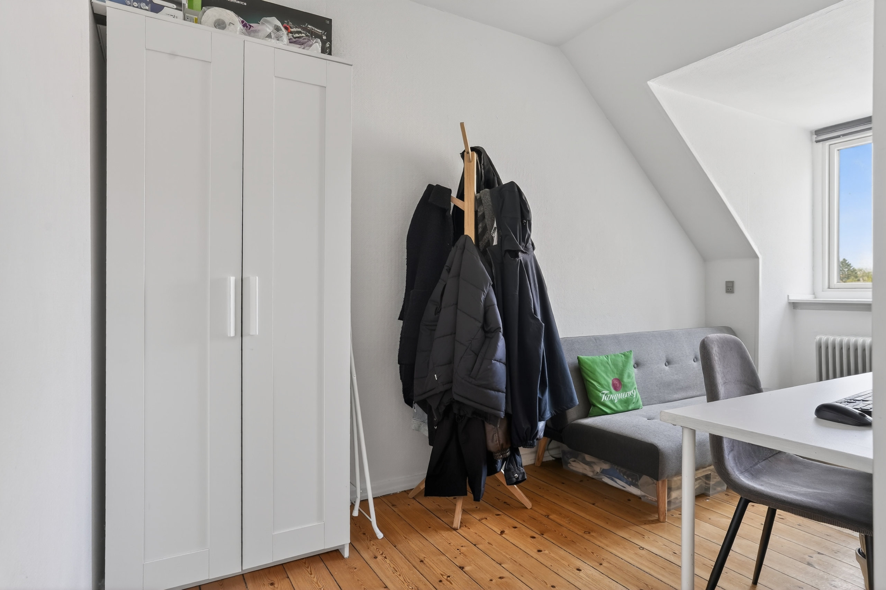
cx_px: 443
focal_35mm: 20
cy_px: 295
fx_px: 492
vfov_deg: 61.9
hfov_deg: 84.0
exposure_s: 1/13
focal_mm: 20
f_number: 8
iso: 400
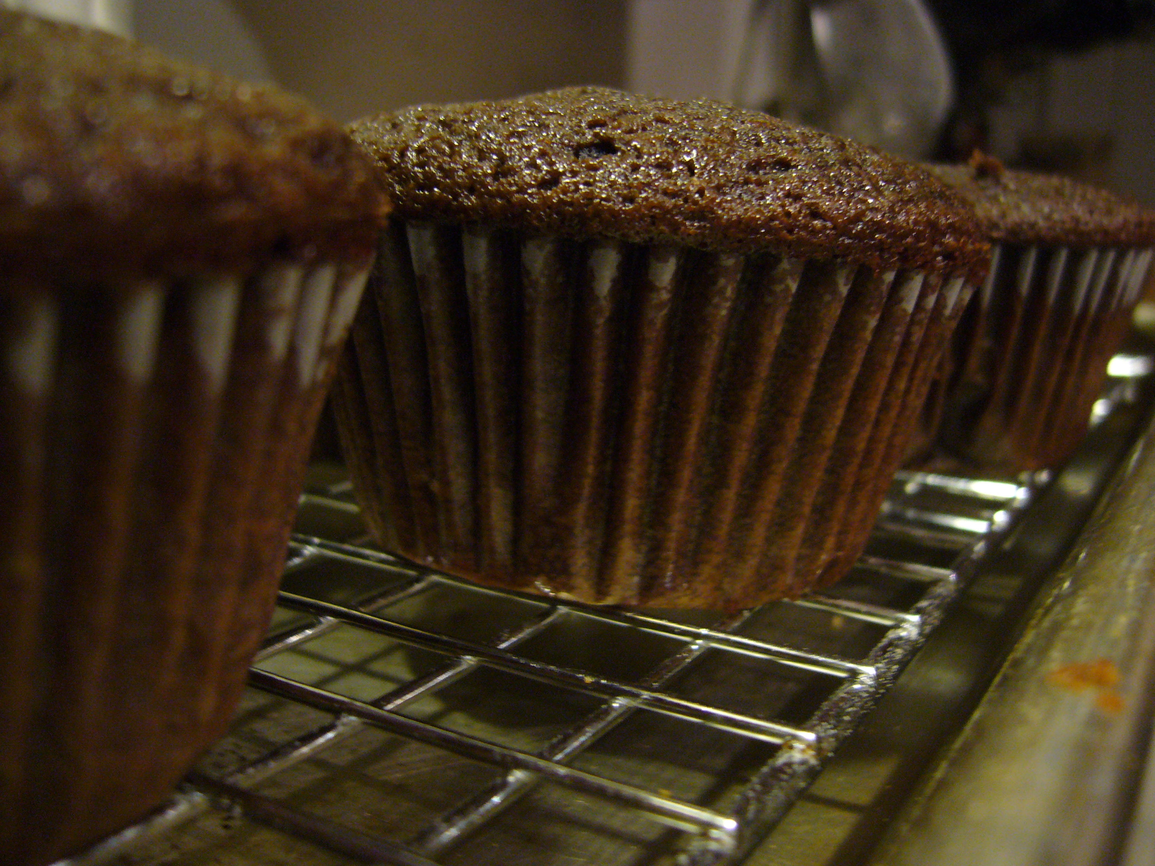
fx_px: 1168
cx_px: 578
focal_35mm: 35
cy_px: 433
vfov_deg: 40.7
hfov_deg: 52.6
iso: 200
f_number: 2.8
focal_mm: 5.8
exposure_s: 1/8
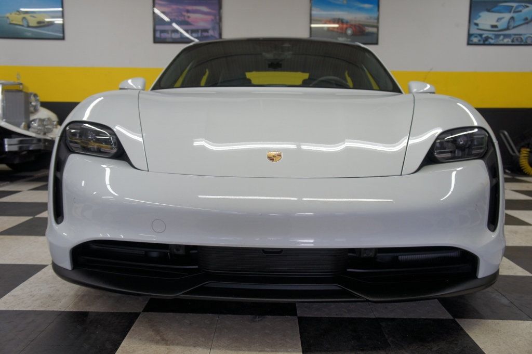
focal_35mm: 34
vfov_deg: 38.3
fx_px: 509
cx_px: 266
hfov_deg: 55.1
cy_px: 177
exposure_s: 1/40
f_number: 4
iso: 200
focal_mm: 23
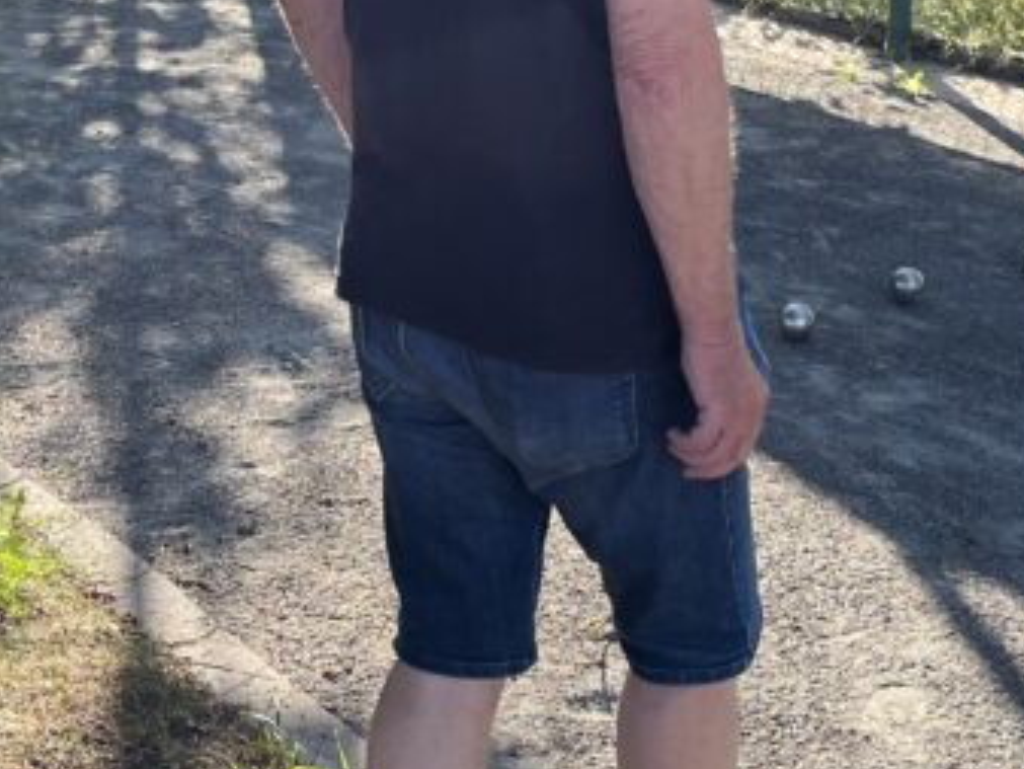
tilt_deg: -10.7
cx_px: 678
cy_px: 33
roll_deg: -2.1
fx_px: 2338
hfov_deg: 24.6
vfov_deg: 18.3
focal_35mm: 79
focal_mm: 5.1
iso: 50
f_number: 1.6
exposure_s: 1/370
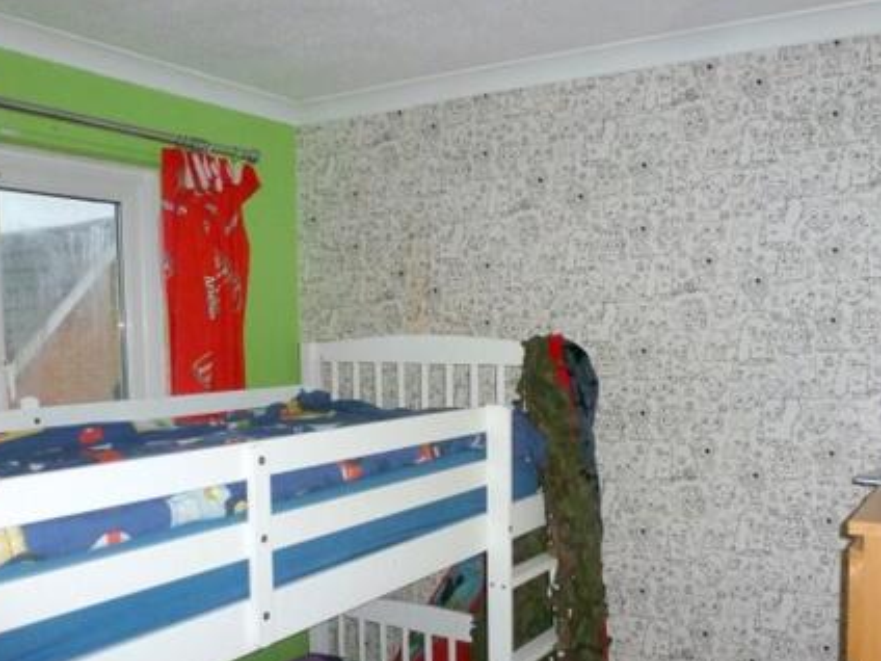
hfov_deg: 55.1
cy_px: 398
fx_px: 840
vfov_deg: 42.7
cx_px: 510
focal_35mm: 33
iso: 250
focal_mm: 4.3
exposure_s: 1/60
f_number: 3.3
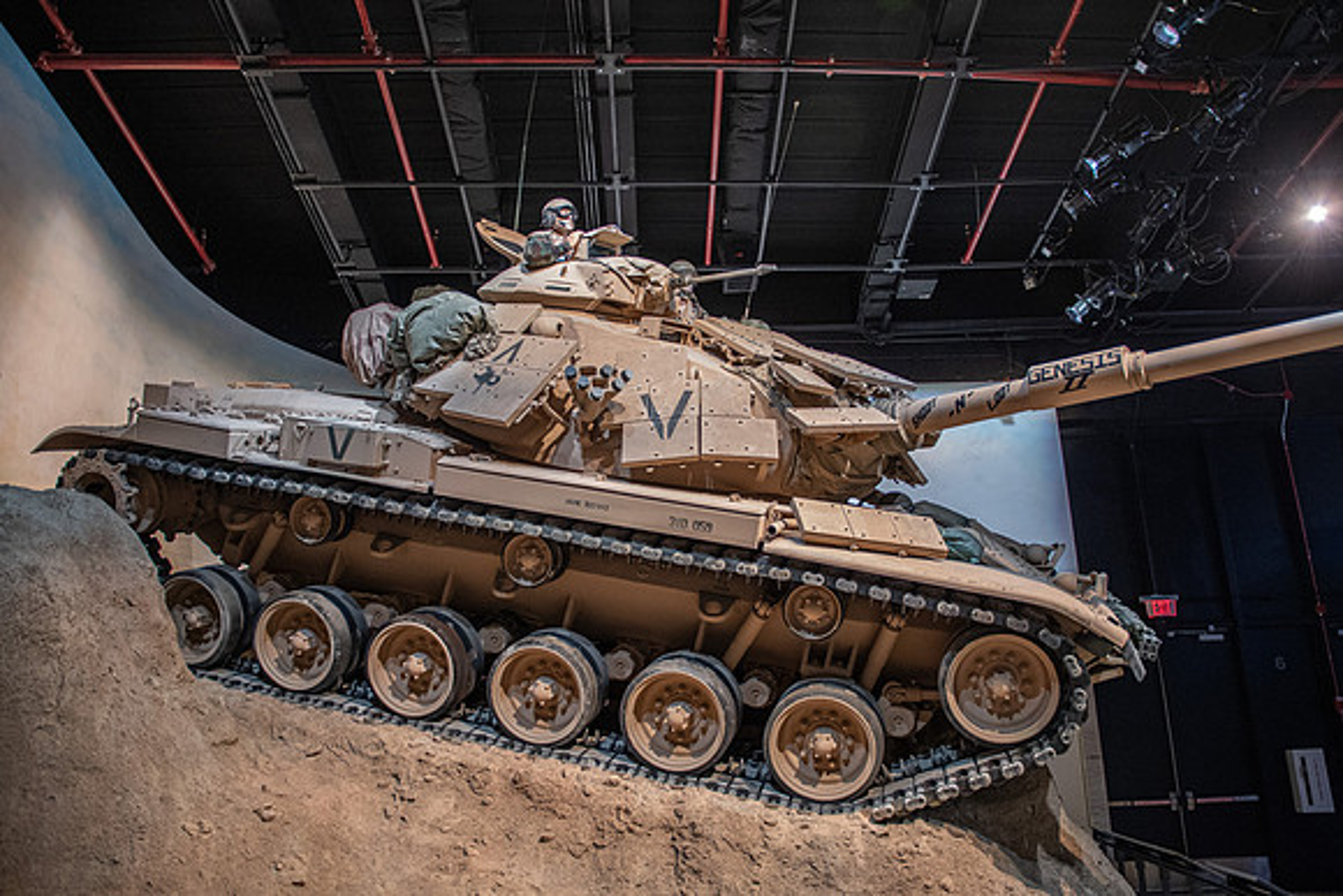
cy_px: 448
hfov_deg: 71.6
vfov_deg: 51.4
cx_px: 672
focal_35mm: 25
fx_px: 931
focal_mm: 16
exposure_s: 1/100
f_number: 2.8
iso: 1000
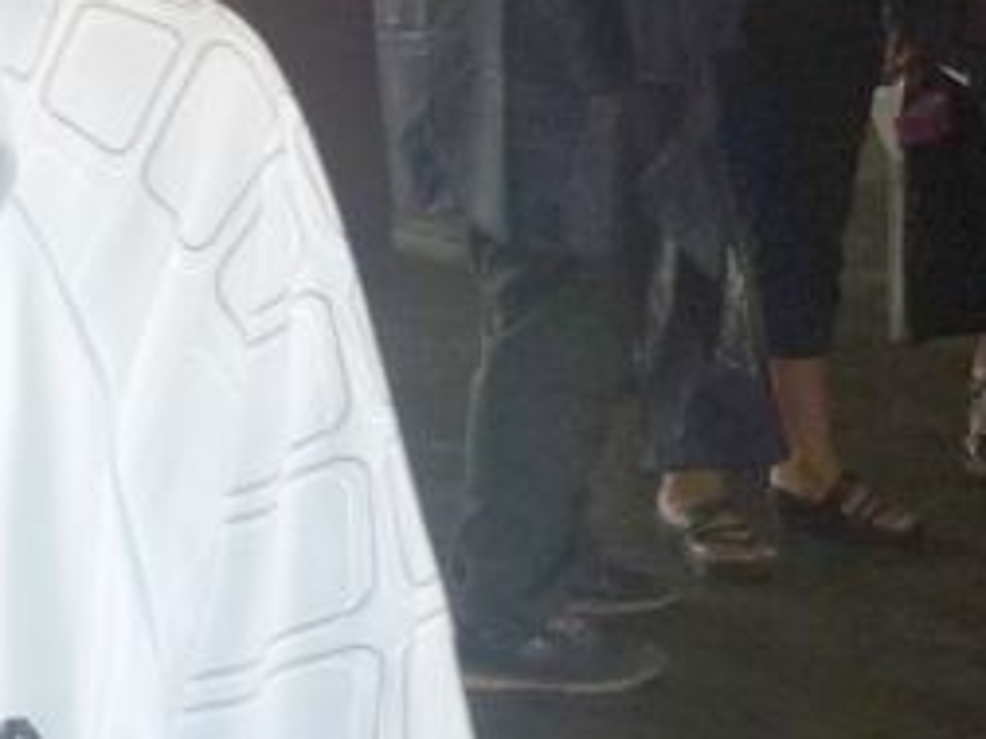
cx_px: -426
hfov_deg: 14.2
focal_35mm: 131
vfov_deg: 11.0
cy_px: -262
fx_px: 3731
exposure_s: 1/30
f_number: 2.8
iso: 100
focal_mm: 5.5
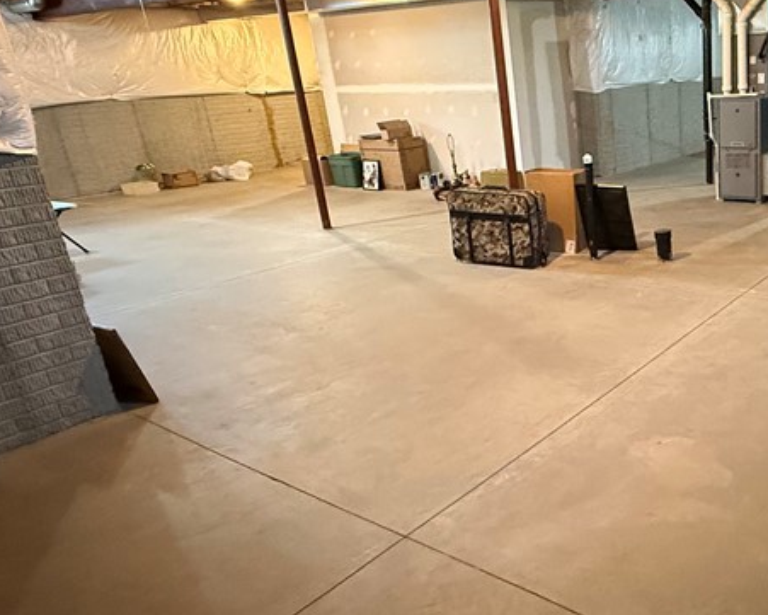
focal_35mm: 31
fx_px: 705
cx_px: 673
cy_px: 302
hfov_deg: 51.4
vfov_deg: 47.1
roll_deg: +2.6
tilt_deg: -18.9
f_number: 2.2
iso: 1000
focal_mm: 2.22
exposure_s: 1/40
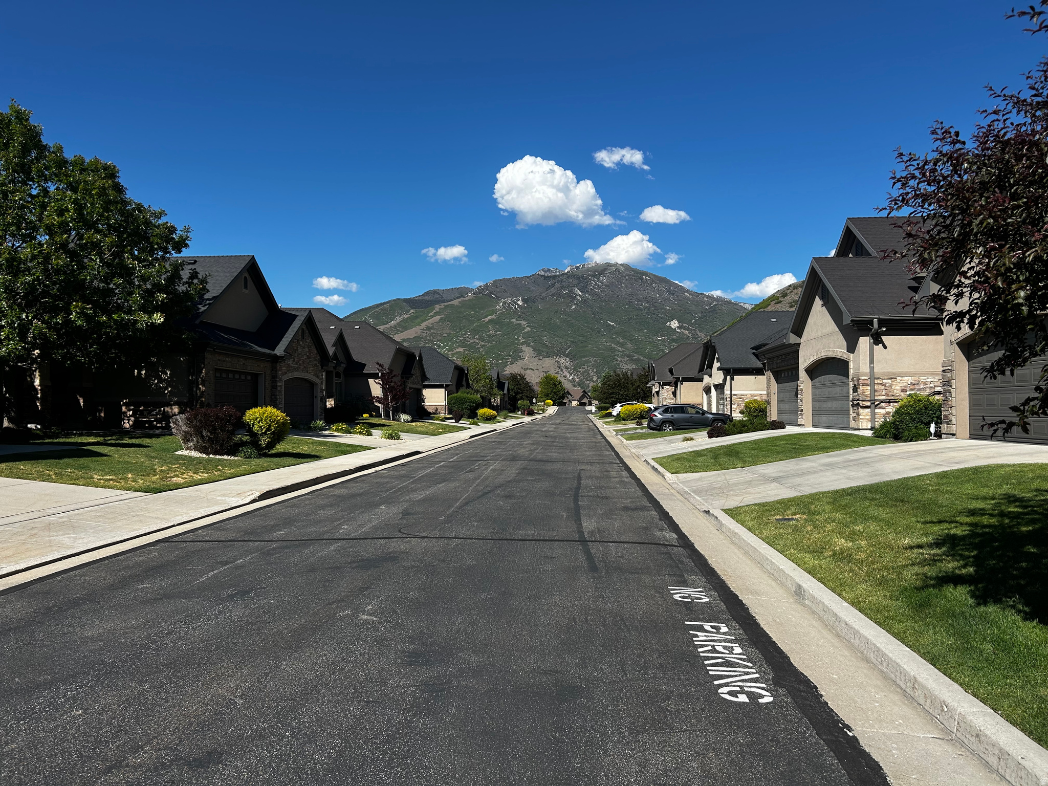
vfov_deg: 53.1
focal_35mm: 26
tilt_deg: +1.4
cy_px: 393
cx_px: 524
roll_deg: +0.1
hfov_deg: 67.3
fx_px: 787
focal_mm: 5.7
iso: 50
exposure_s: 1/4115
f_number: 1.5
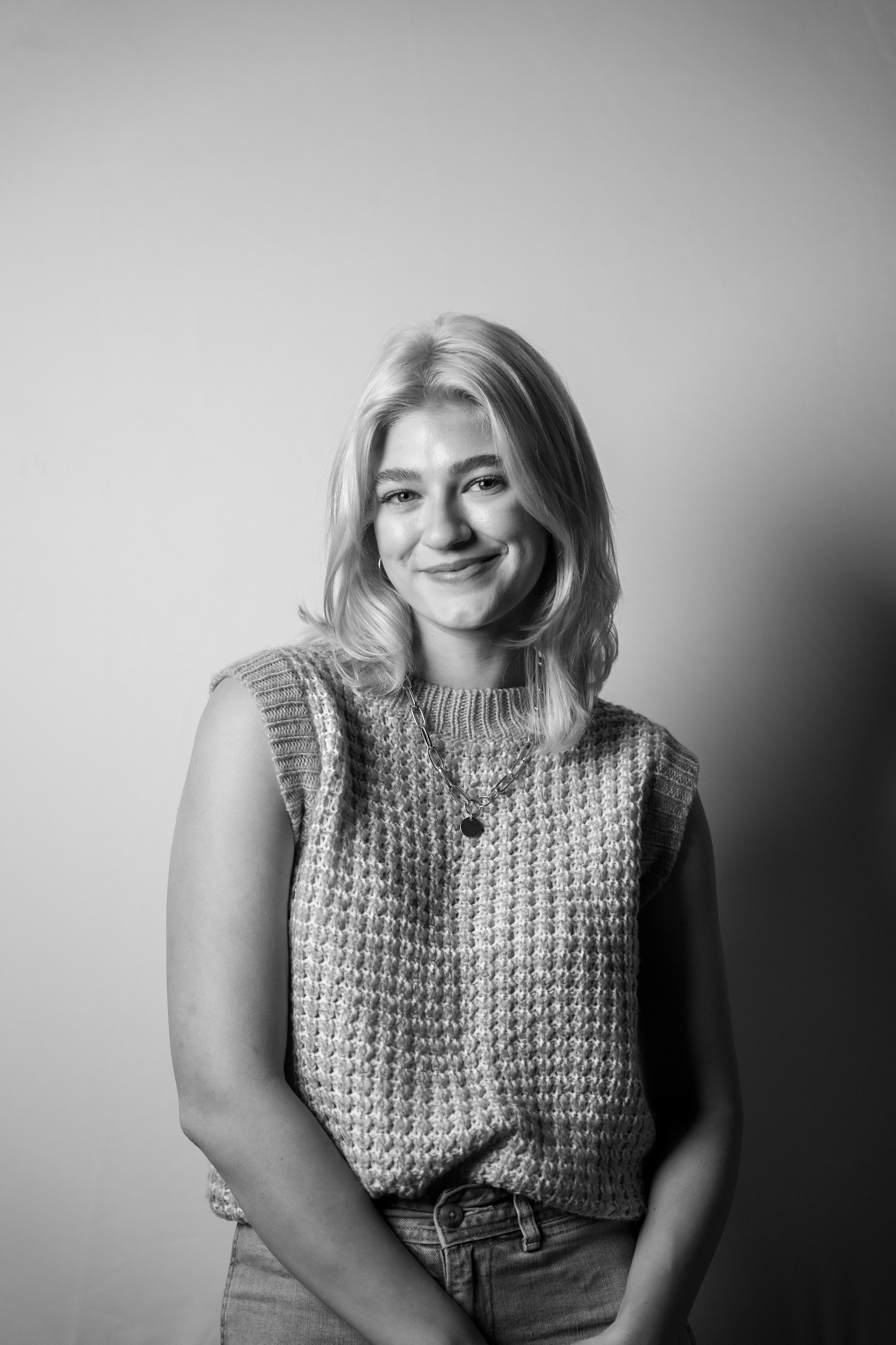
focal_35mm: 70
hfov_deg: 19.5
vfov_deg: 28.8
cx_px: 448
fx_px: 2613
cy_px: 672
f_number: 3.2
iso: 800
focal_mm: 70
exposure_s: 1/320
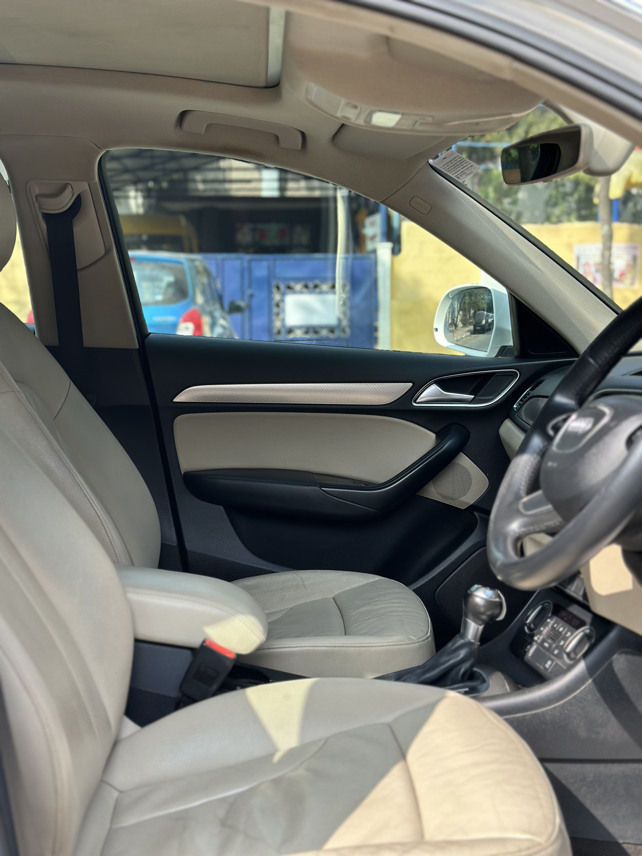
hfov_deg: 30.3
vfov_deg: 39.7
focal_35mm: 48
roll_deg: -0.8
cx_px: 321
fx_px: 1187
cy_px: 428
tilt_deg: -5.6
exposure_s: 1/830
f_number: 1.78
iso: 80
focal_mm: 6.86
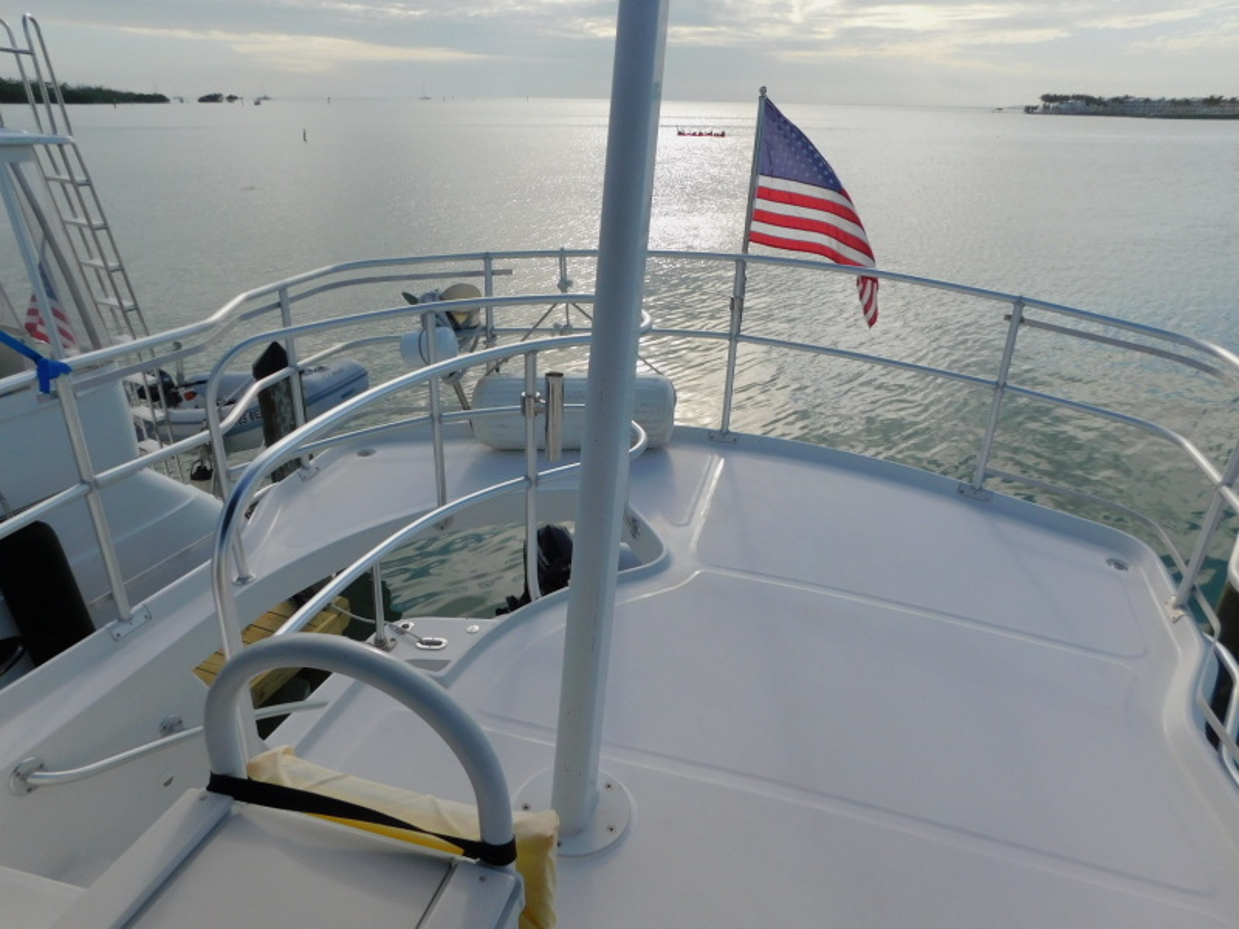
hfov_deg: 73.9
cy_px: 464
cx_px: 620
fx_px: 823
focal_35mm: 23
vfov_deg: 58.9
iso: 125
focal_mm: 4
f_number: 6
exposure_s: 1/640
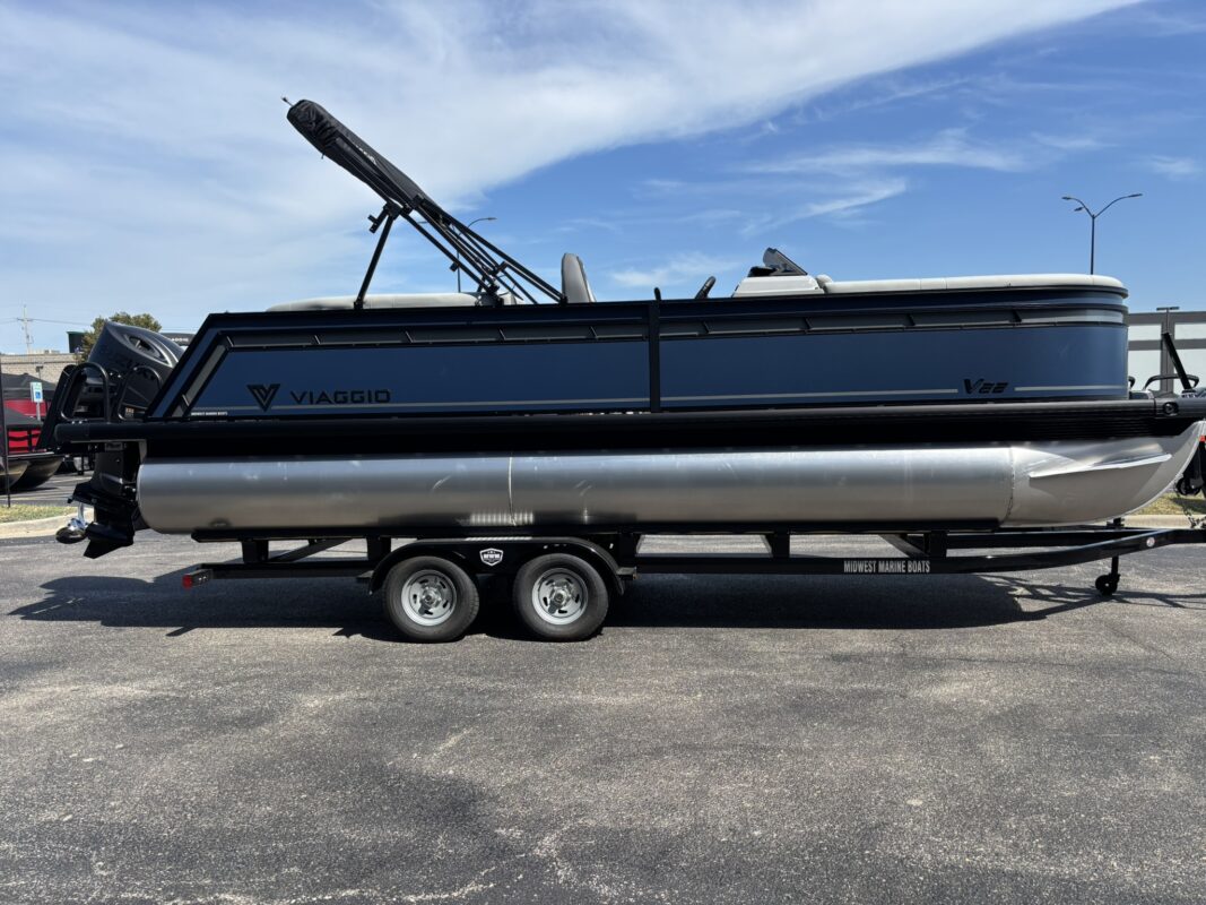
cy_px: 452
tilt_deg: -4.9
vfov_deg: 53.1
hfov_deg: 67.3
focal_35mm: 26
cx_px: 603
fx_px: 906
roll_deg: +0.6
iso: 50
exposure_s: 1/2857
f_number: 1.6
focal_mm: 5.96
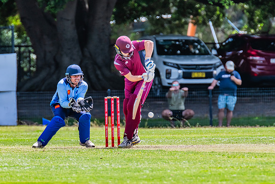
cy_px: 93
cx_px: 137
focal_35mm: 811
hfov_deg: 2.5
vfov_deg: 1.7
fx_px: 6198
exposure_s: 1/1250
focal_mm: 600
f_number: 8
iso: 800
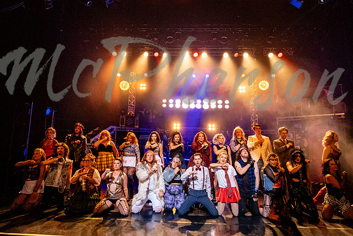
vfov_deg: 54.8
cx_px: 179
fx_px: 227
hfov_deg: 75.7
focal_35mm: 23
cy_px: 106
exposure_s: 1/250
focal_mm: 10
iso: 2500
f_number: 4
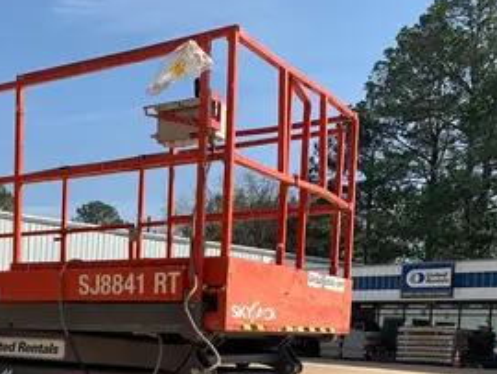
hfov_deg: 33.5
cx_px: 18
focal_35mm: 53
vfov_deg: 26.1
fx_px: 762
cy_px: 373
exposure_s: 1/1845
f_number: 1.8
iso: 25
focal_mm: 4.25
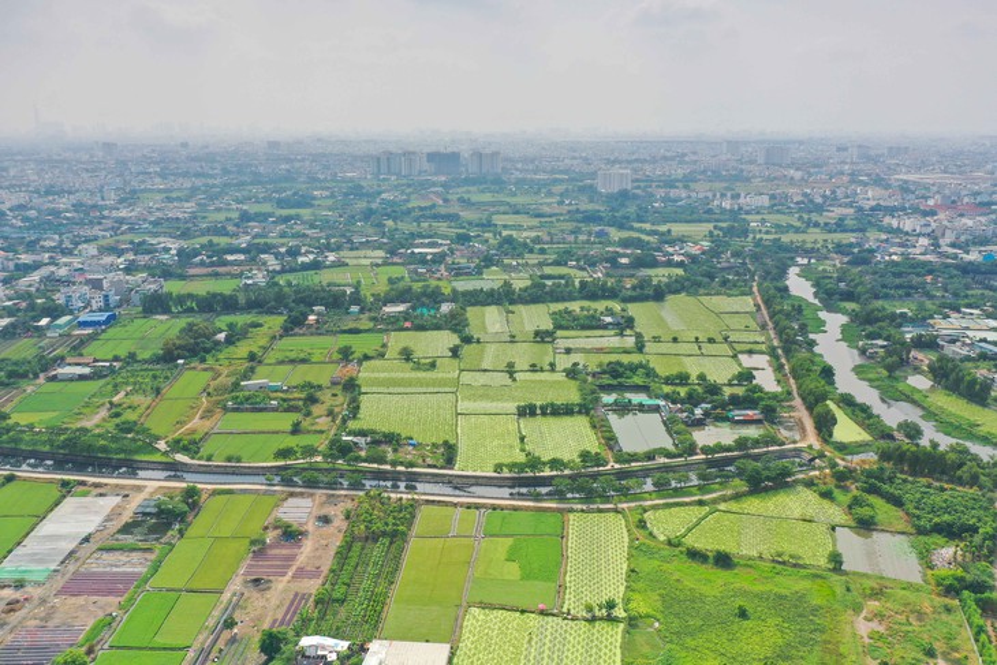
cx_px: 498
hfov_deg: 65.5
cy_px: 332
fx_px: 776
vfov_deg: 46.4
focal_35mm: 28
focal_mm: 10.26
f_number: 5
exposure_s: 1/240
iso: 100
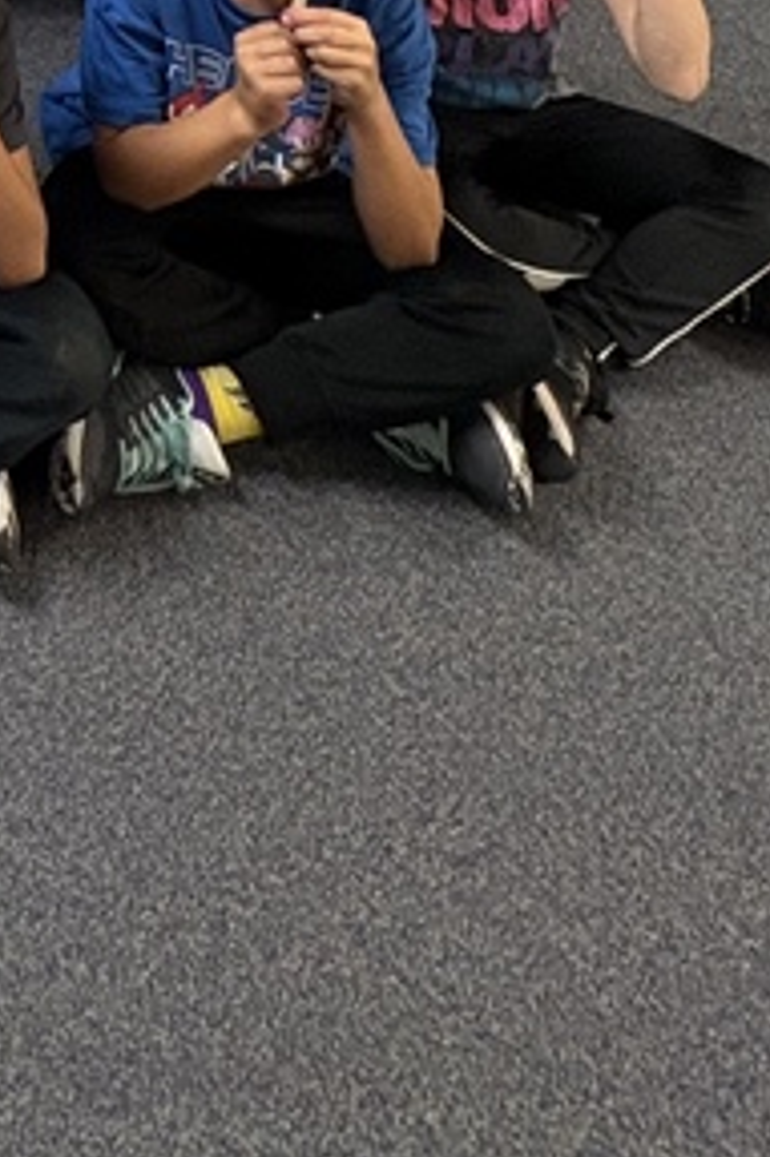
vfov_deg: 25.1
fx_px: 1670
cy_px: -714
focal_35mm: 52
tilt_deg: -11.7
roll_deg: +0.5
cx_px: -536
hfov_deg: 20.2
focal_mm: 2.22
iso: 400
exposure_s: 1/60
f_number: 2.2
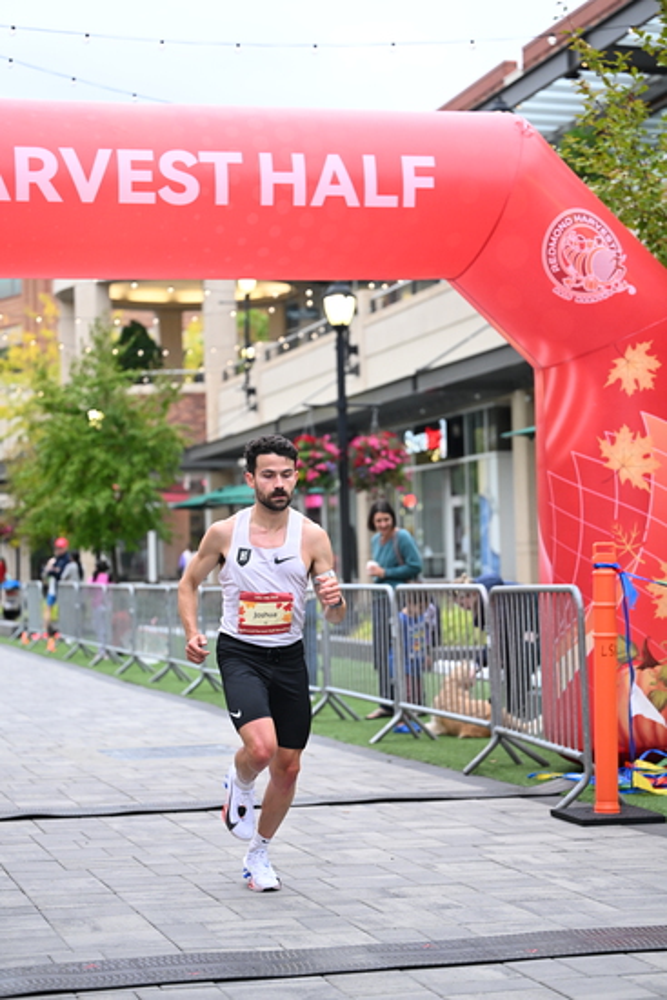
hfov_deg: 18.9
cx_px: 334
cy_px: 500
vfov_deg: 28.1
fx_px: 2000
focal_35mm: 72
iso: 1600
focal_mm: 72
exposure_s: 1/800
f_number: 2.8
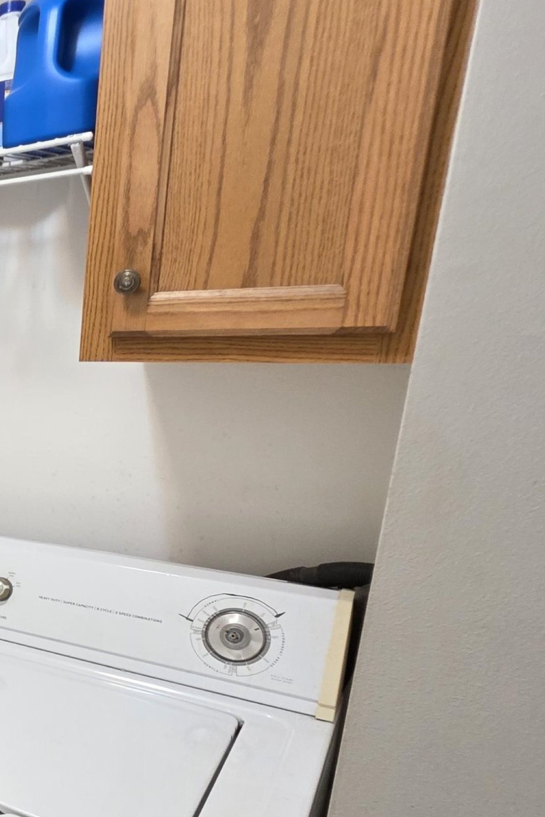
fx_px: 750
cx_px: -305
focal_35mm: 33
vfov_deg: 56.3
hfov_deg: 26.4
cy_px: 527
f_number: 1.9
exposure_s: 1/60
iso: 400
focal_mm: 2.2
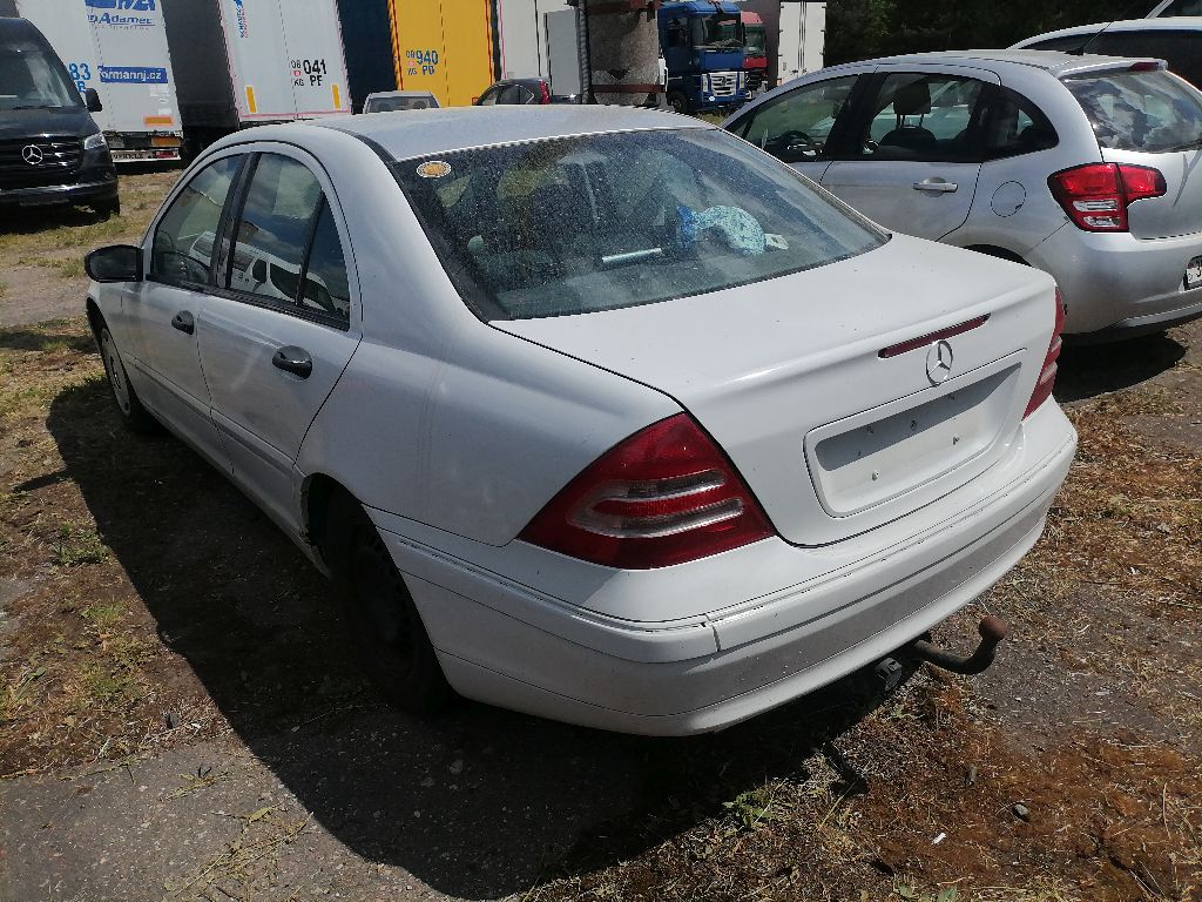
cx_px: 601
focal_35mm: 26
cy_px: 451
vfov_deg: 53.1
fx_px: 903
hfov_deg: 67.3
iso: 50
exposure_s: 1/4425
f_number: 1.8
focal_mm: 4.25
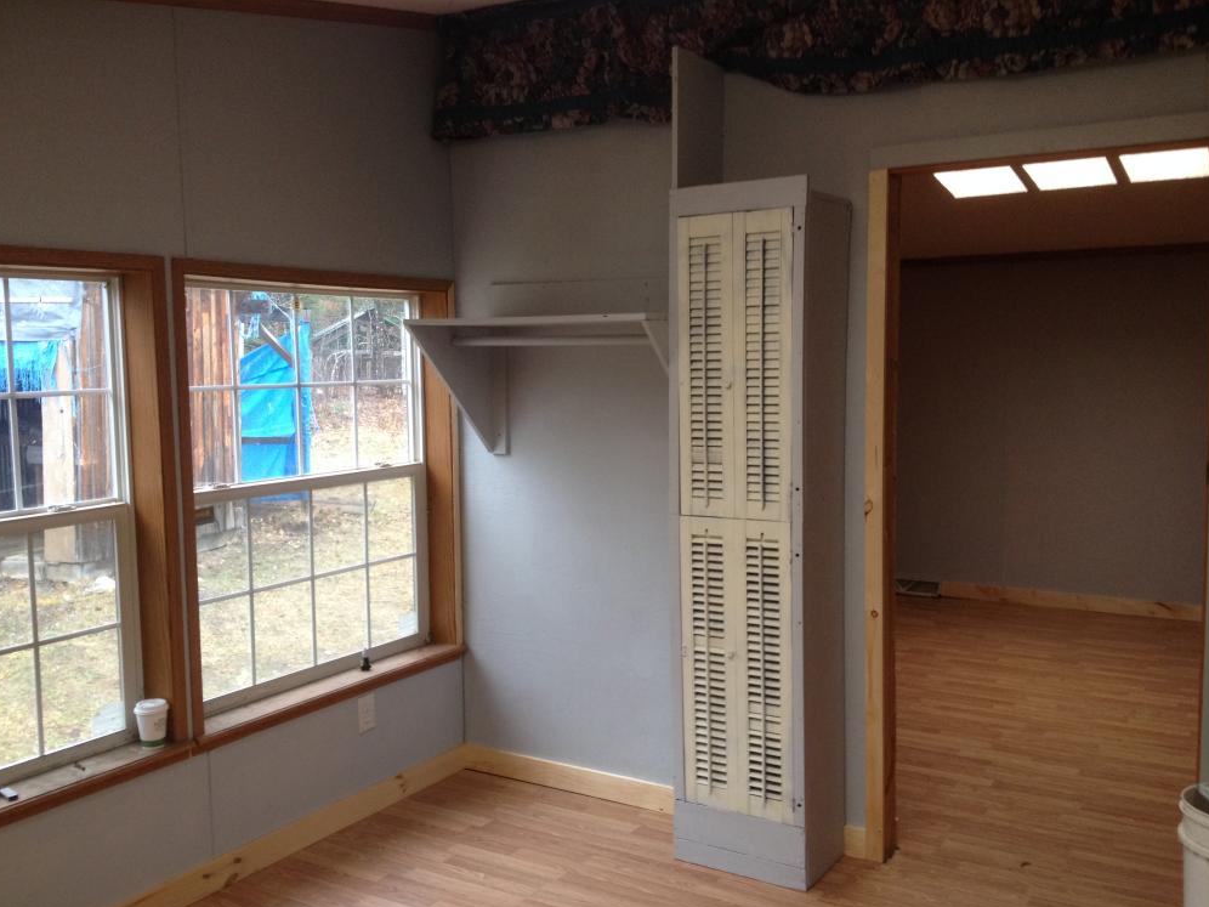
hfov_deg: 51.4
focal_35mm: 36
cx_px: 591
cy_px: 465
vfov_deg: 39.7
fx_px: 1257
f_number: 2.4
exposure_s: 1/20
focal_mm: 4.28
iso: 100
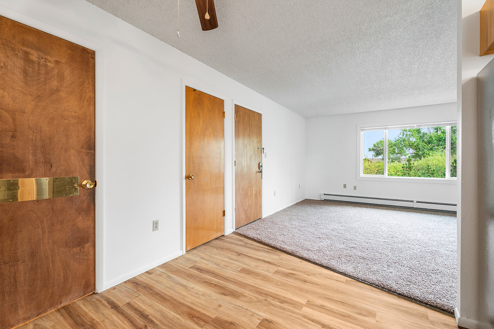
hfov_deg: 96.7
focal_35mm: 16
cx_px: 247
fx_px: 220
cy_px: 164
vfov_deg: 73.8
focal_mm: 16
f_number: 8
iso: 800
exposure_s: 1/1.67
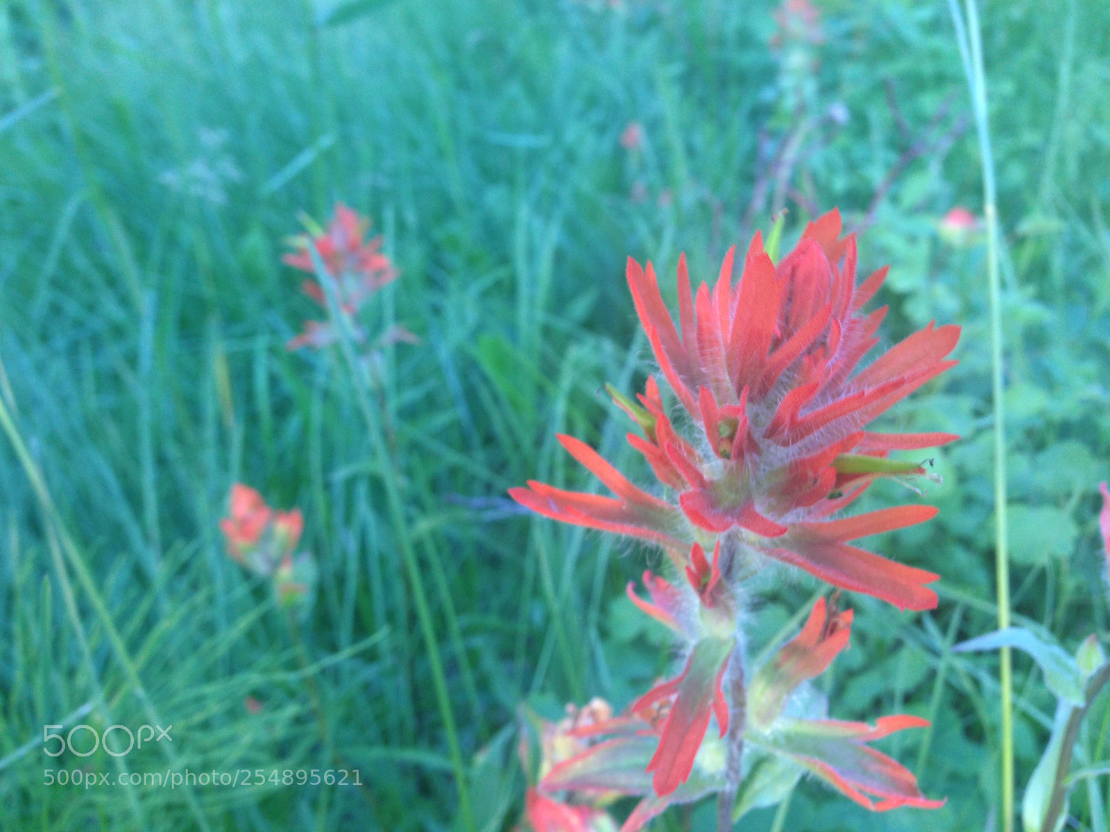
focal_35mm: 33
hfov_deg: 55.4
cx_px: 555
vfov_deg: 42.9
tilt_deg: -30.0
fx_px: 1058
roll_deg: +5.5
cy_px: 416
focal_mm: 4.12
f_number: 2.4
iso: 50
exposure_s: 1/20
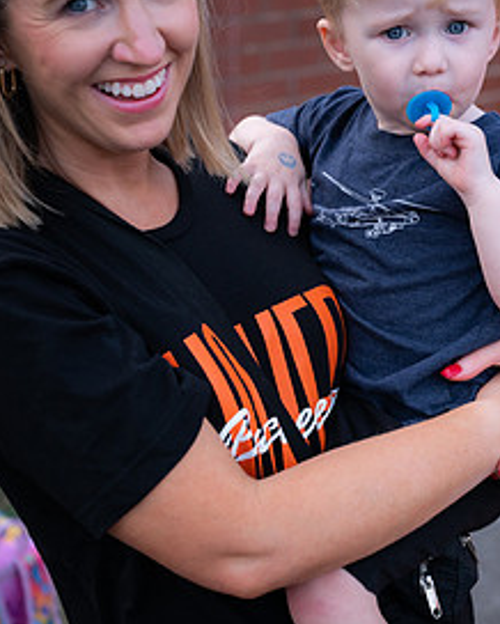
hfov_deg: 17.1
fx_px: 1663
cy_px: 287
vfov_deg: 21.2
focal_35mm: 90
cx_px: 315
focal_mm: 58
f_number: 4
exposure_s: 1/640
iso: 640
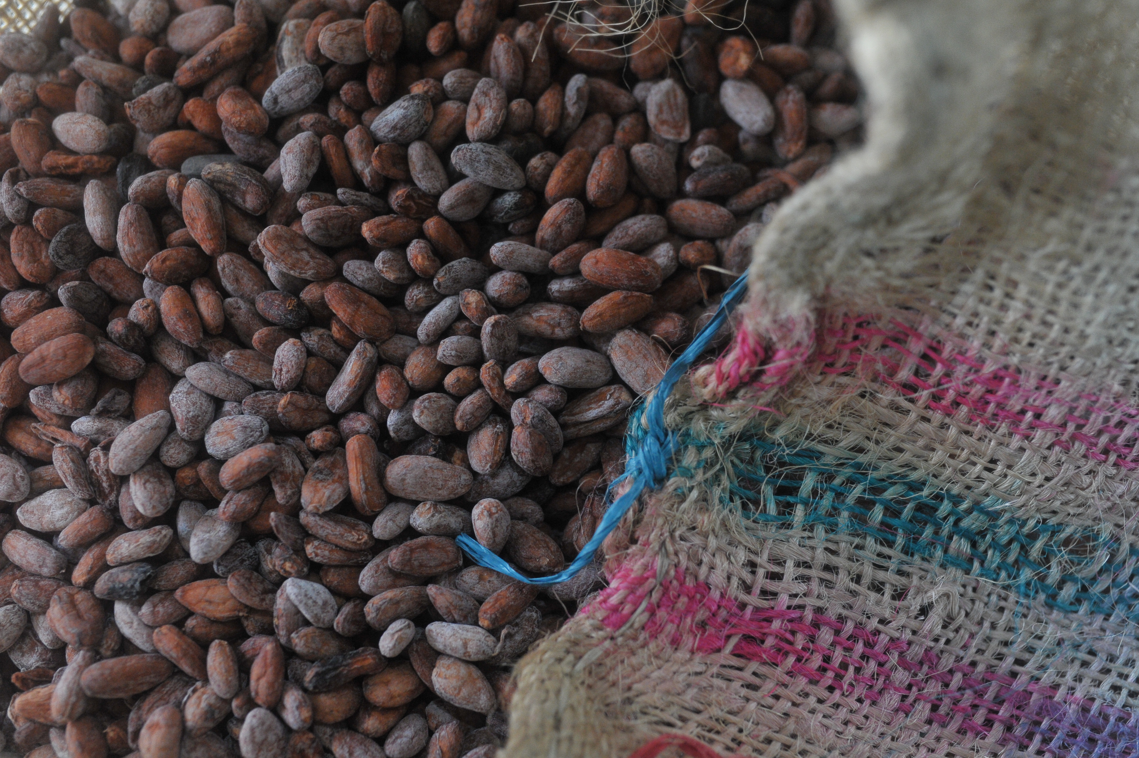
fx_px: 1107
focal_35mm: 35
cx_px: 570
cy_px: 379
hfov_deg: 54.5
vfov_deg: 37.8
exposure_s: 1/320
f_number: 2.8
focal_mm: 35
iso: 3200
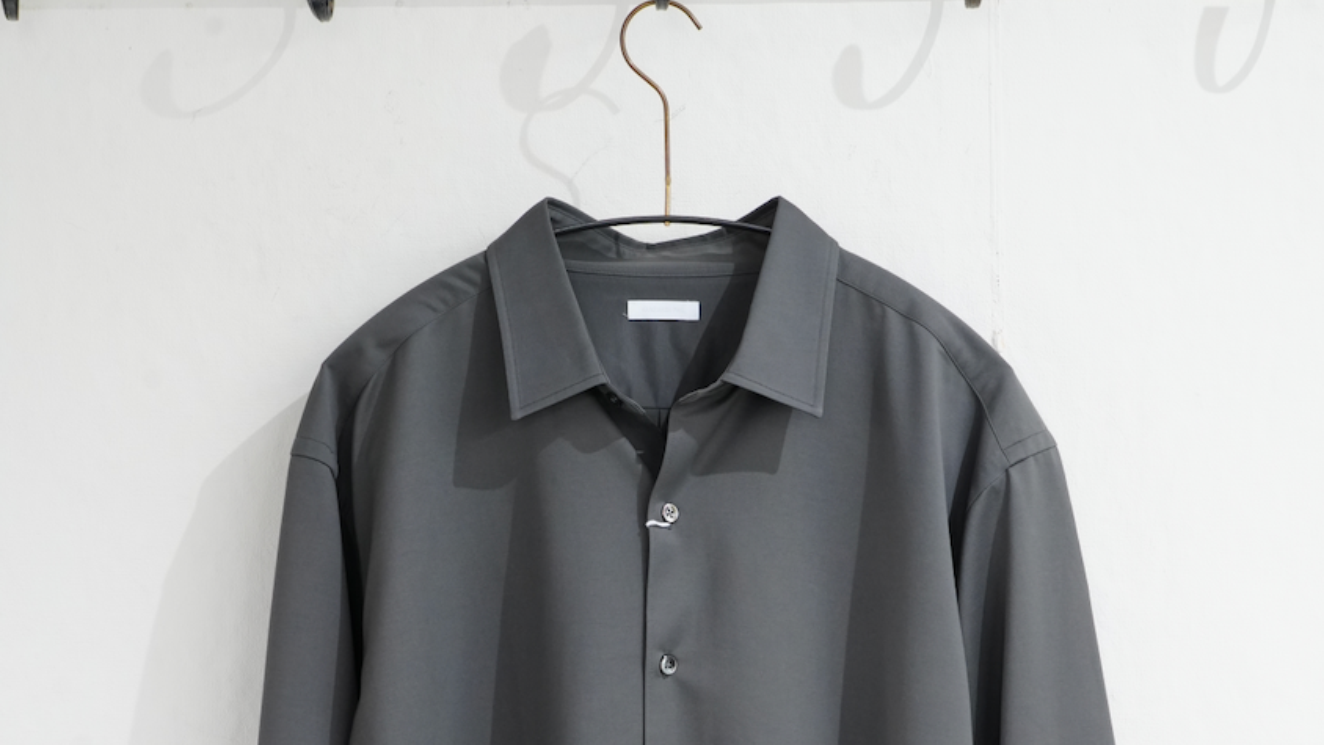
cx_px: 660
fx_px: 3125
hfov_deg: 23.9
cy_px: 717
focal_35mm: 89
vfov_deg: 13.4
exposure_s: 1/30
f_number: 9
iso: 1600
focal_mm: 56
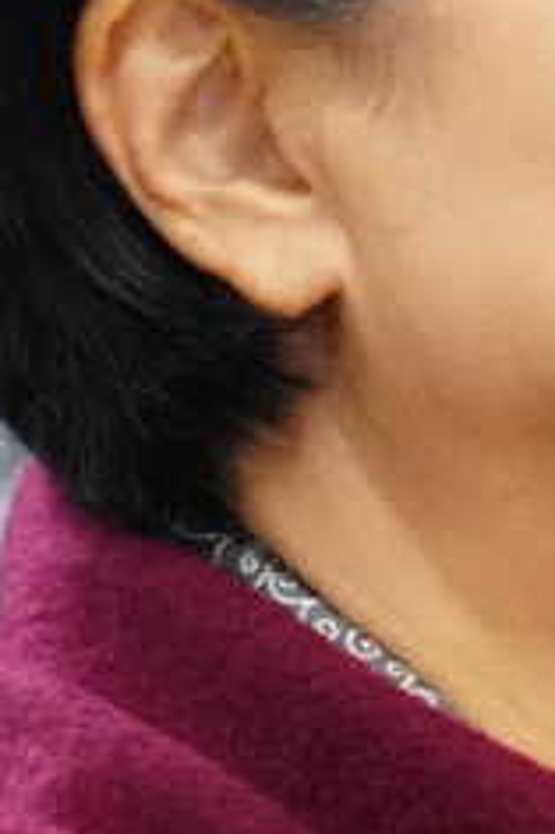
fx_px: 10073
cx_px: 2192
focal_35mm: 435
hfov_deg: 3.0
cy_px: 417
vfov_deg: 4.7
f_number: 4
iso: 5000
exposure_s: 1/125
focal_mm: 57
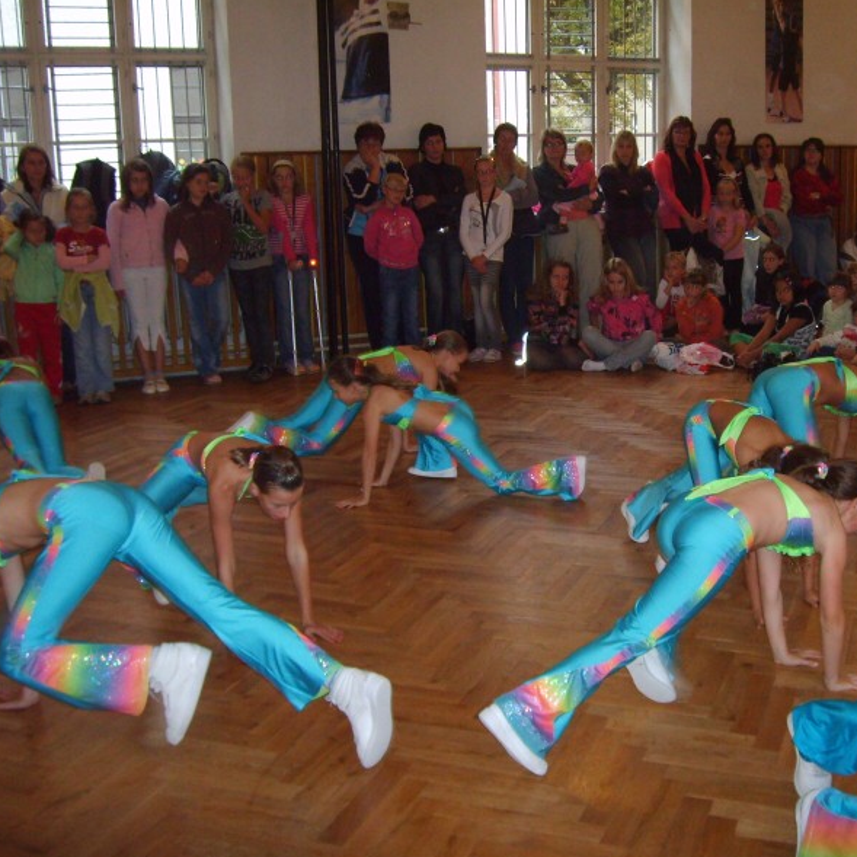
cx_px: 553
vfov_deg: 40.0
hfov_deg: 39.7
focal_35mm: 42
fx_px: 1176
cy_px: 431
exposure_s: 1/45
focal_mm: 5.8
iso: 173
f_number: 2.8
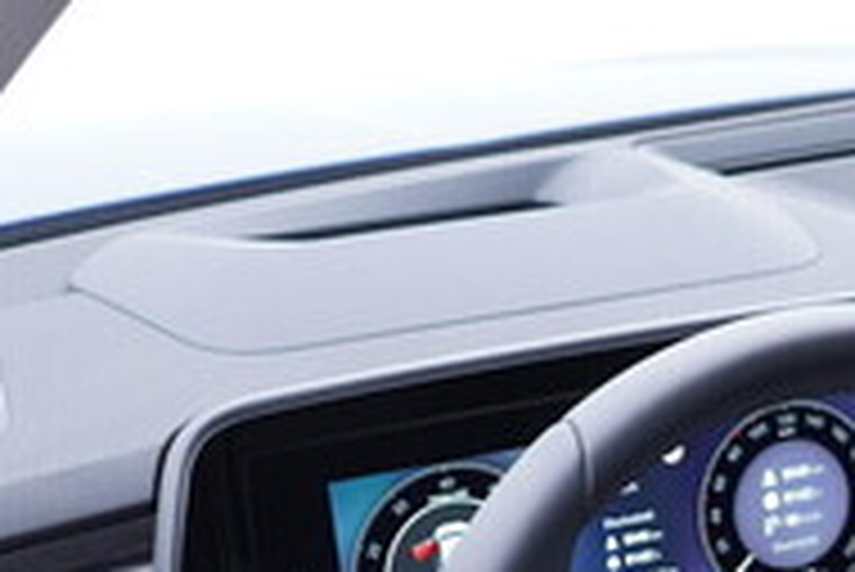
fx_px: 2472
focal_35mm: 104
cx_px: 873
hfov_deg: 19.0
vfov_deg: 12.6
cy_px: 813
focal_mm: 24
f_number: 2.8
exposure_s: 1/40
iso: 250
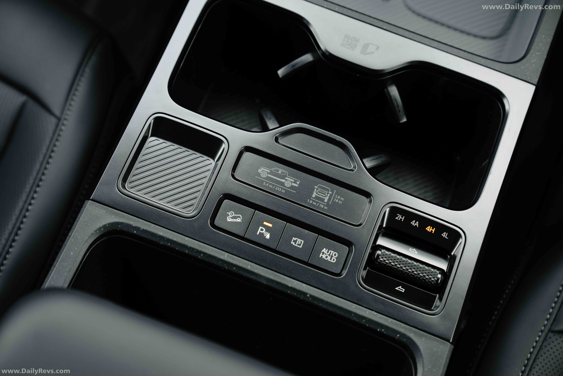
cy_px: 188
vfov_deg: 21.9
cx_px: 282
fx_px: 970
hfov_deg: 32.4
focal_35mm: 62
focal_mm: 62
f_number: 4
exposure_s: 1/320
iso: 800
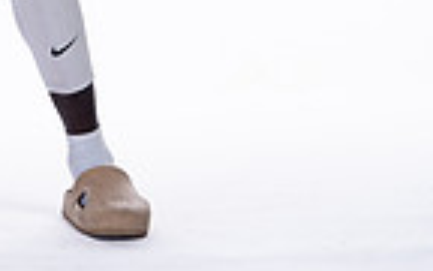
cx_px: 27
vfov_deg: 3.5
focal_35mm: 367
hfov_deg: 5.7
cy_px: -394
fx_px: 4331
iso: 400
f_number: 6.3
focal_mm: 115
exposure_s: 1/250
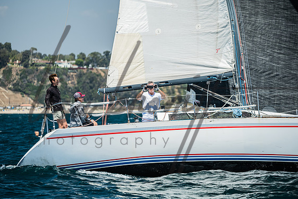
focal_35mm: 286
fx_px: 2367
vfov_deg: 4.8
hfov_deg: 7.2
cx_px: 134
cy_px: 102
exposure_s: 1/640
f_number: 5.6
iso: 320
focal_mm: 250
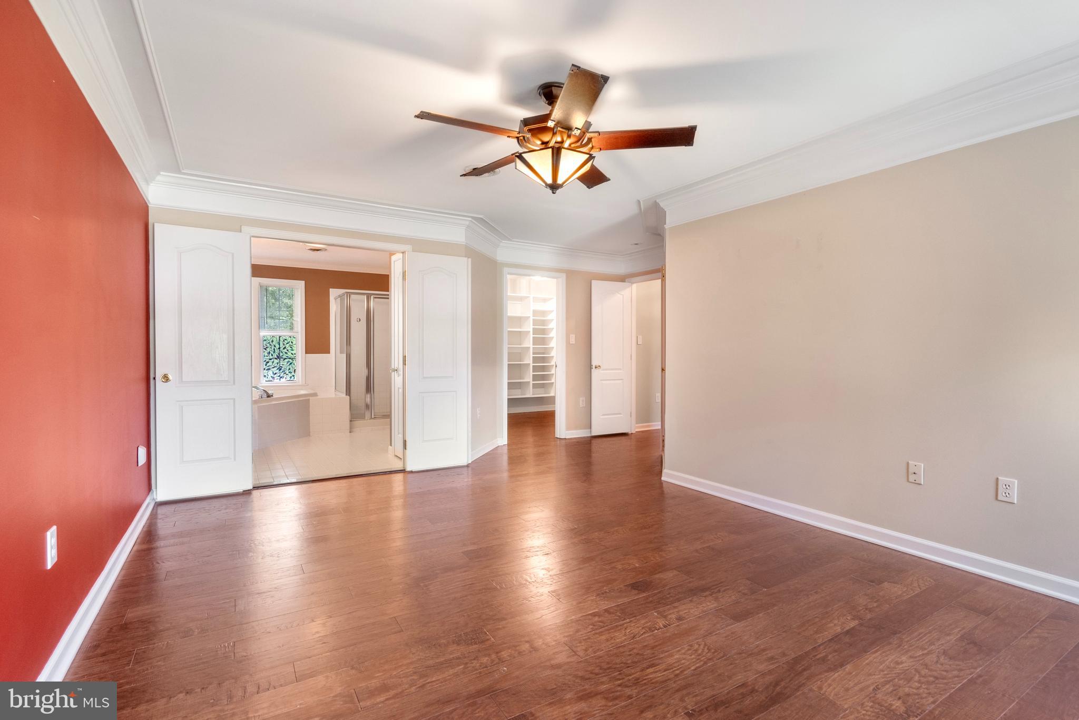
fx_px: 480
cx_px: 540
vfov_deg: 73.8
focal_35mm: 16
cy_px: 360
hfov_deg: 96.7
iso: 1250
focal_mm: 16
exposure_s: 1/500
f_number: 8
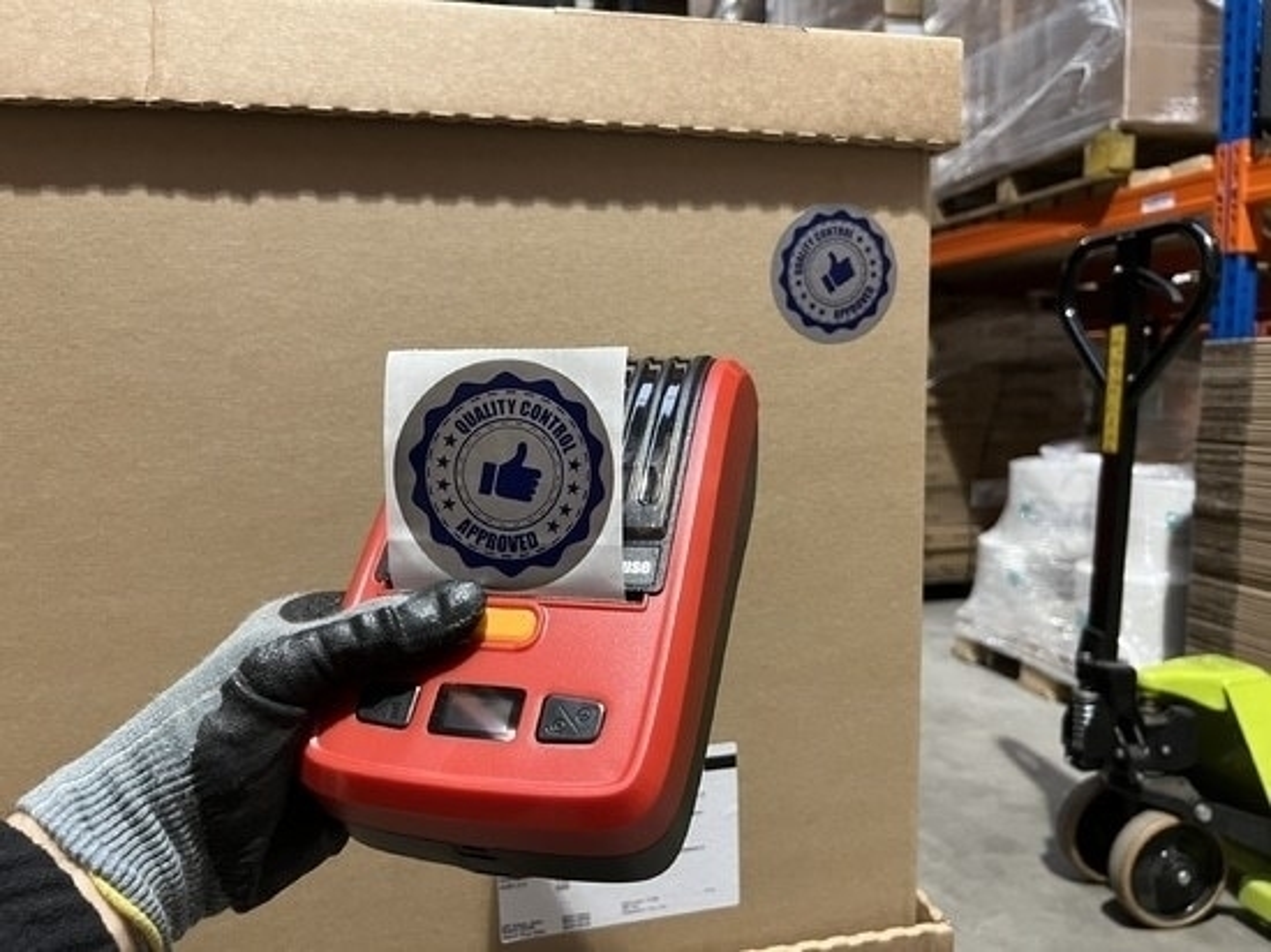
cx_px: 636
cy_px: 476
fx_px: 954
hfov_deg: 67.3
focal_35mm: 26
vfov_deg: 53.0
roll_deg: +1.0
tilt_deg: -5.8
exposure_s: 1/50
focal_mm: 5.7
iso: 320
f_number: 1.5
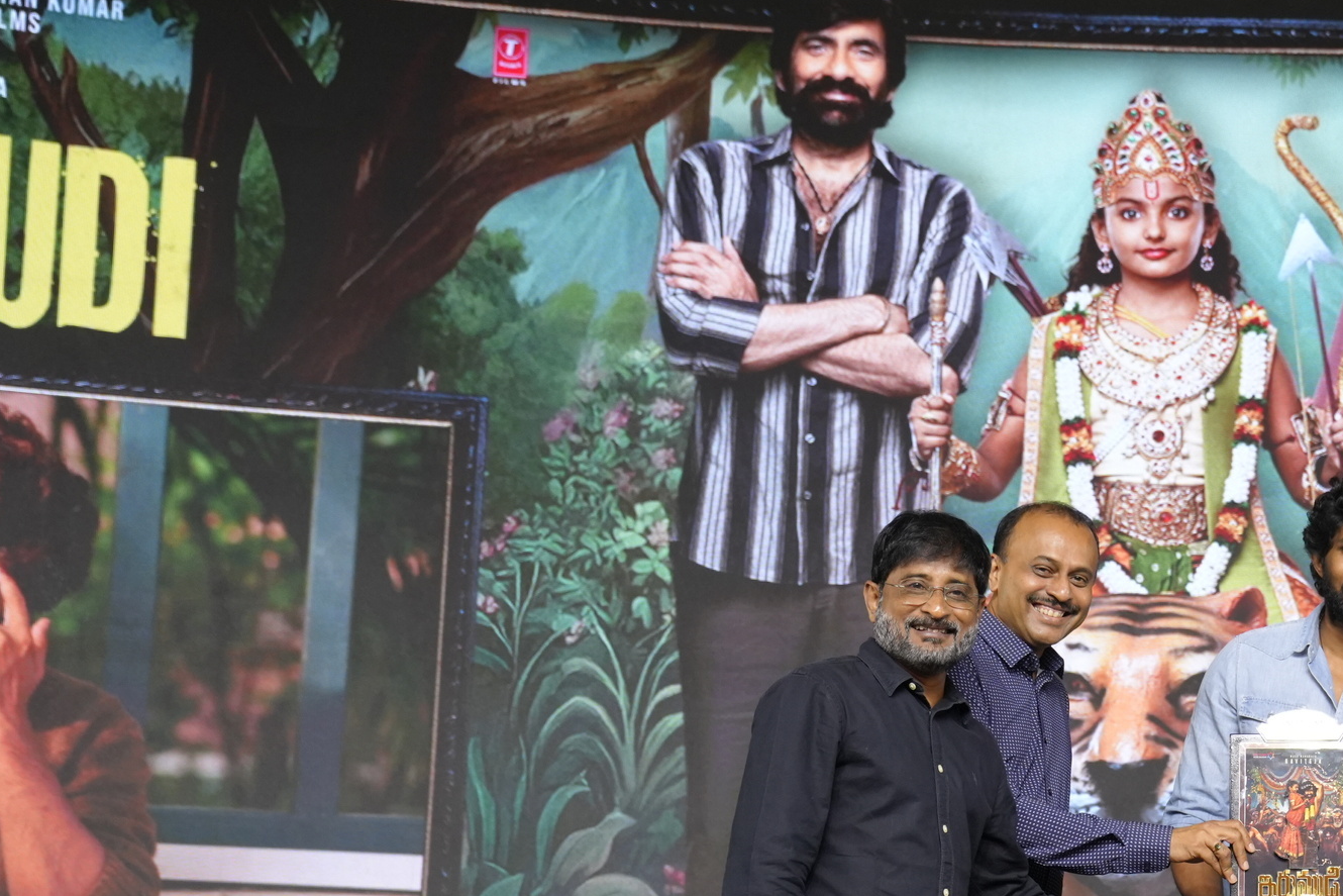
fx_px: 2873
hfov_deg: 25.3
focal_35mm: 77
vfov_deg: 17.4
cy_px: 839
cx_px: 1284
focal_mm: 40
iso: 1600
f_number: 3.5
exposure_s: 1/160
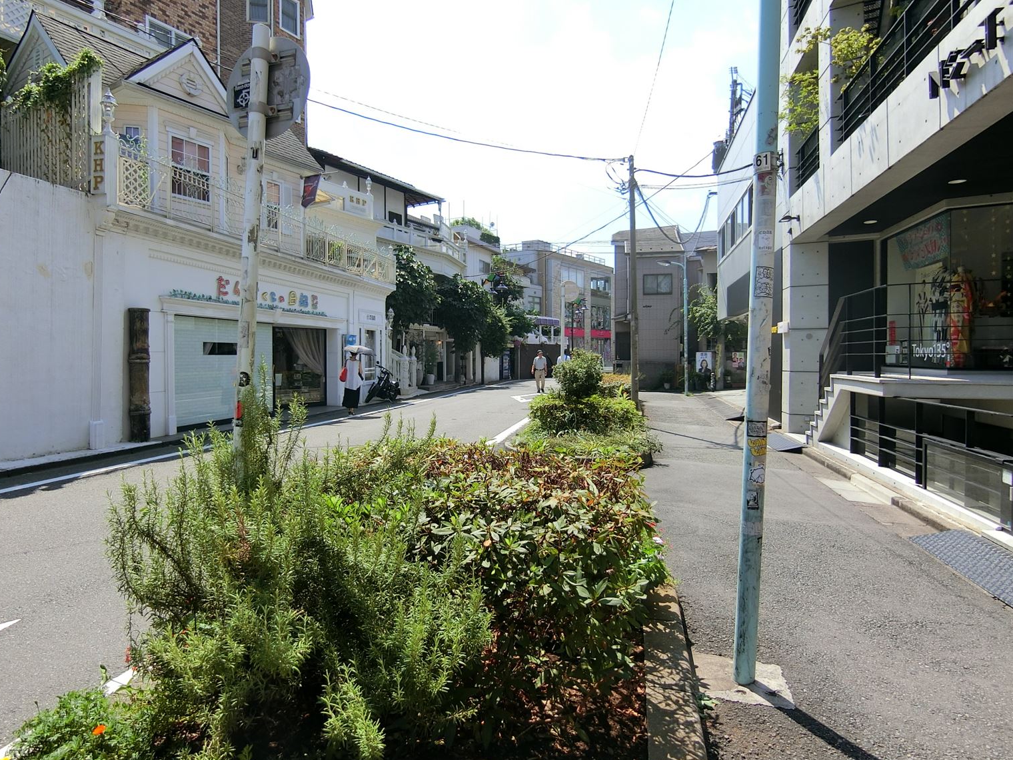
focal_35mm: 20
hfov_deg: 81.7
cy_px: 367
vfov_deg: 66.0
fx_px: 585
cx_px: 481
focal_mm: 4.06
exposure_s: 1/160
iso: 80
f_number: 6.9
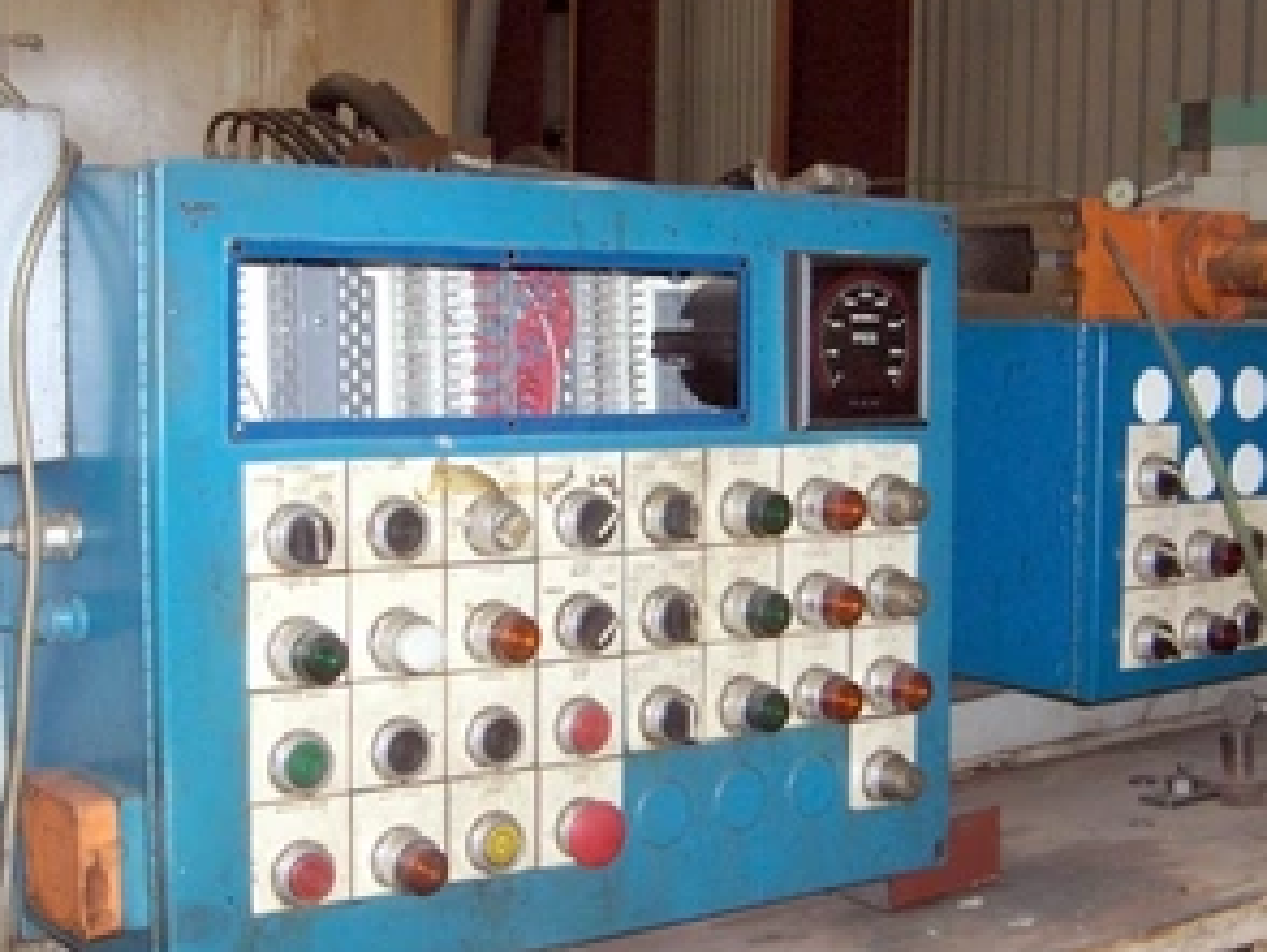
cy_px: 519
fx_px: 1941
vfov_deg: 27.6
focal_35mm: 53
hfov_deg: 36.1
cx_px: 662
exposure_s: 1/60
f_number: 2.8
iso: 100
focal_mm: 8
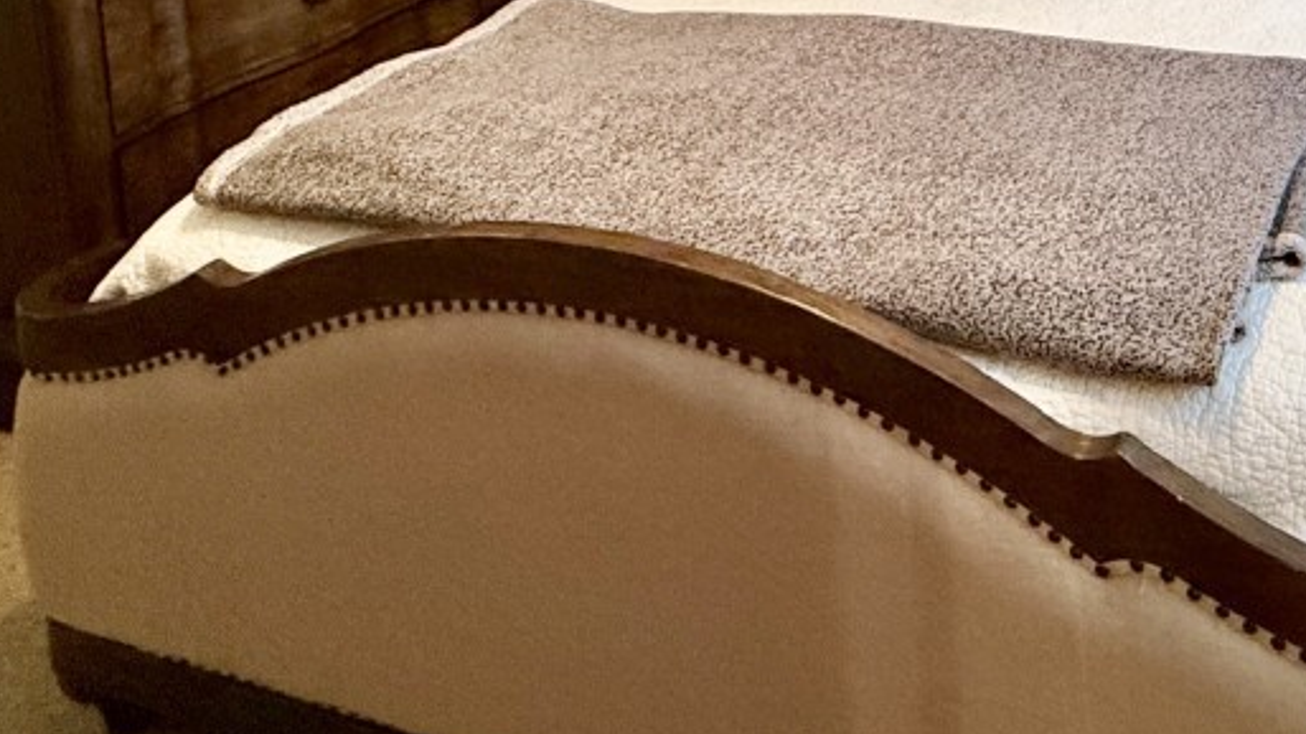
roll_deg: +2.0
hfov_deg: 49.1
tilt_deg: -5.0
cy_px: -373
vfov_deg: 24.2
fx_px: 1316
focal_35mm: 38
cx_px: 1080
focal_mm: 2.22
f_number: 2.2
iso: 400
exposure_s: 1/60
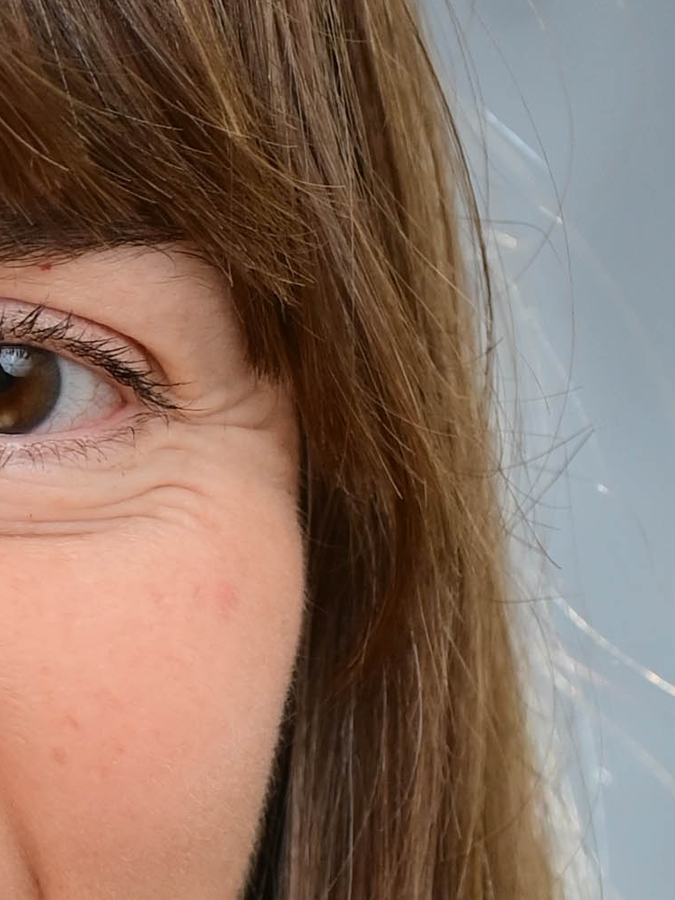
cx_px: -467
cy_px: 1216
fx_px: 14771
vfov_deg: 3.5
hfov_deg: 2.6
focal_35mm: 568
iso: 640
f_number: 4.5
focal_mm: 98
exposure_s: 1/125
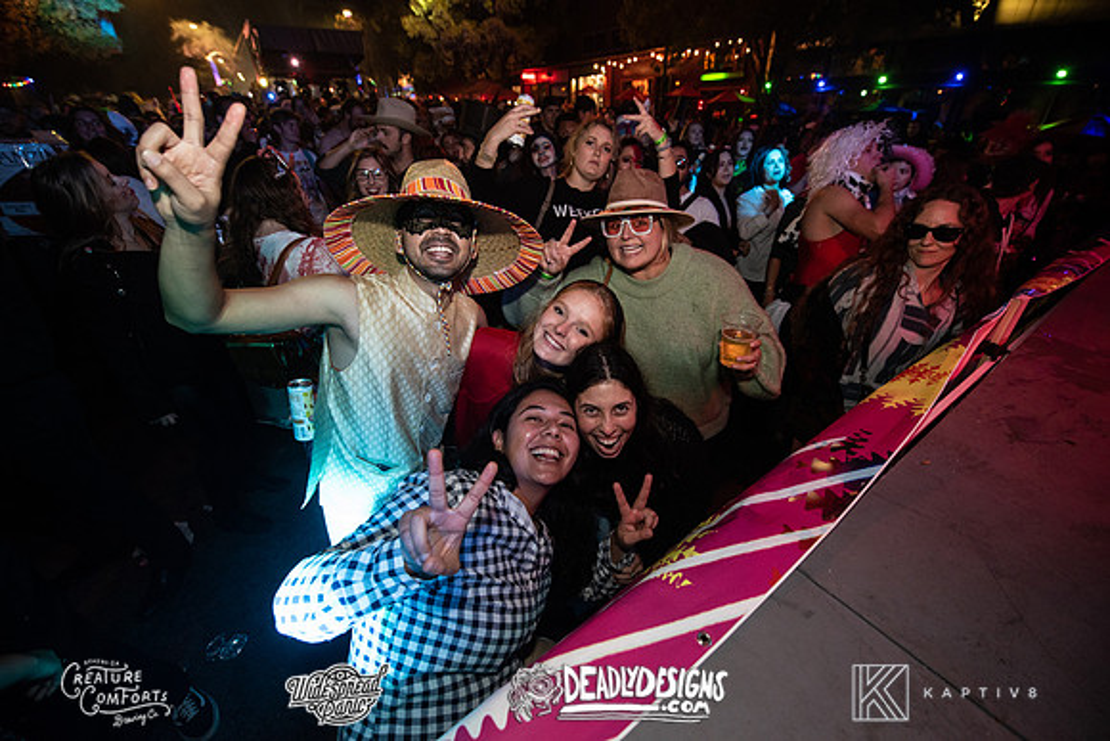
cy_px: 370
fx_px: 432
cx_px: 555
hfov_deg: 104.2
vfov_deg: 81.2
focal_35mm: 14
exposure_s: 1/80
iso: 2000
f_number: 3.5
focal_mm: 14
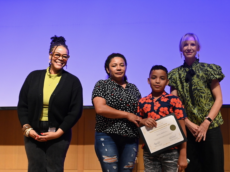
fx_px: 319
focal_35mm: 48
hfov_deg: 39.6
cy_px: 86
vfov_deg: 30.3
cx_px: 123
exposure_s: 1/60
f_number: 4
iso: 3200
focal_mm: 44
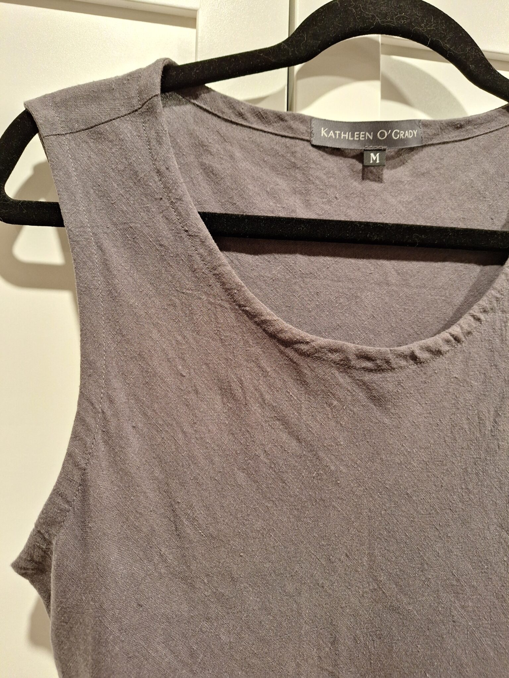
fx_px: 451
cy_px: 339
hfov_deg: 58.9
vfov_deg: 73.9
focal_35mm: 23
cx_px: 254
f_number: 1.8
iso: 200
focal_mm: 5.54
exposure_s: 1/30
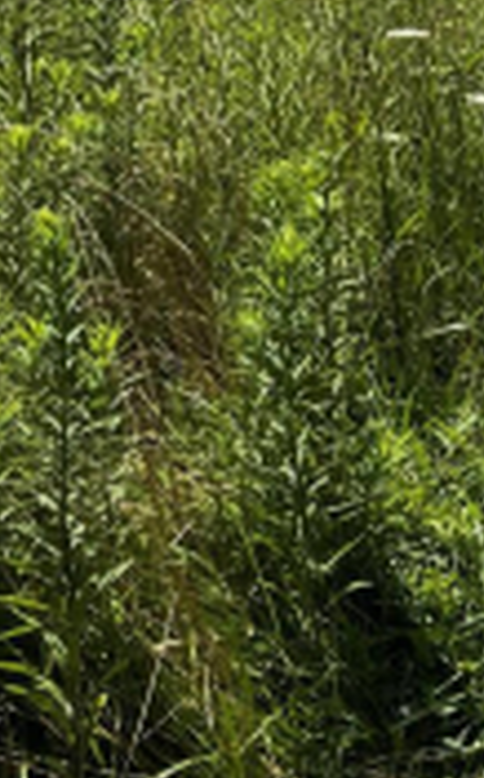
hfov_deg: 12.4
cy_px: -220
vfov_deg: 18.5
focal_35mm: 105
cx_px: 298
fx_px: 2222
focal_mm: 5.1
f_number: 1.6
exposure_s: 1/6494
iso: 50
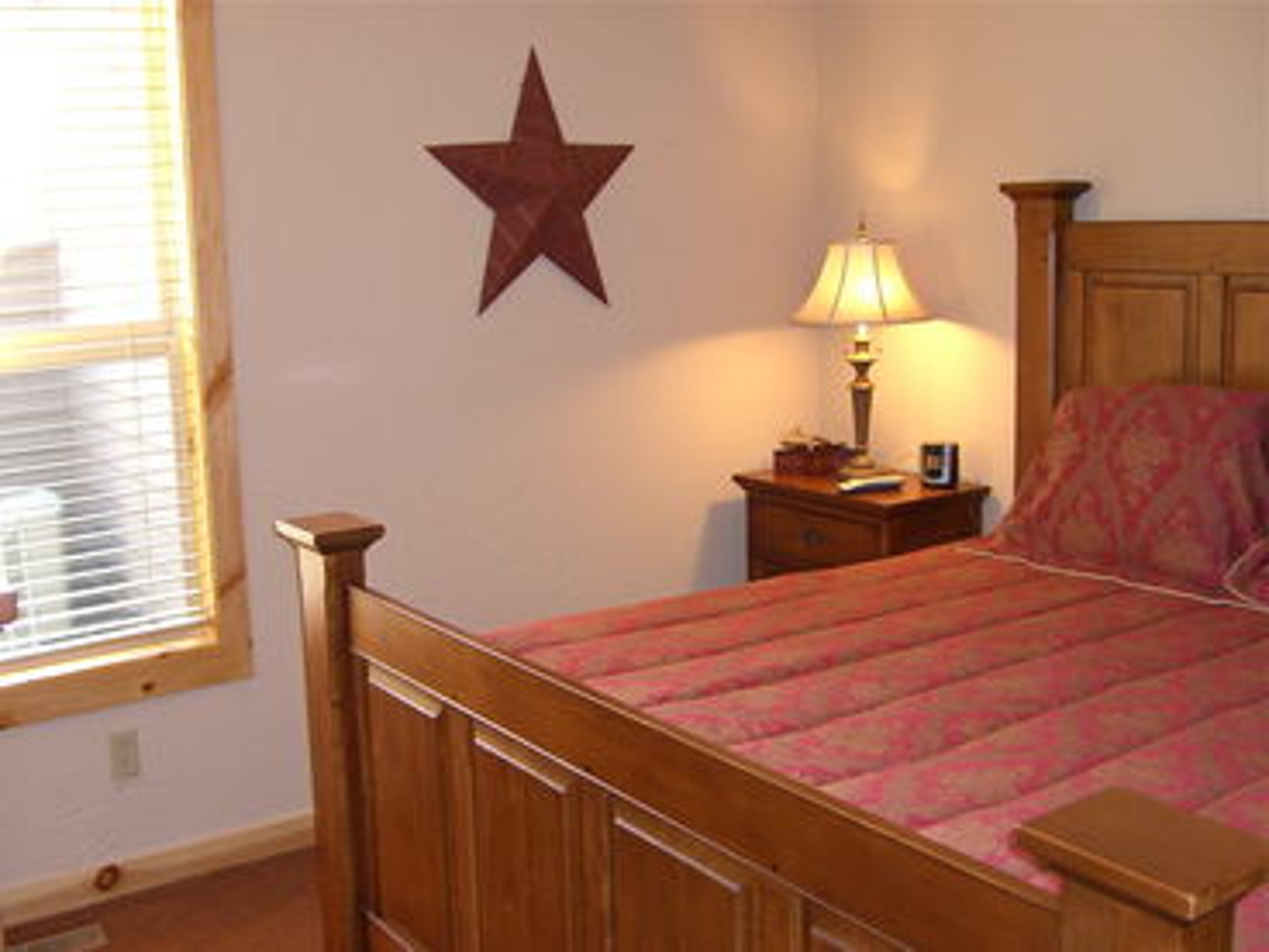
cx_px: 634
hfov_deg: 49.0
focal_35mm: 38
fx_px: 1393
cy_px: 476
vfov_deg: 37.7
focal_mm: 7.9
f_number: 2.8
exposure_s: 1/60
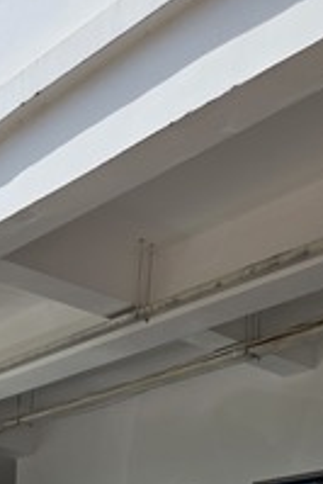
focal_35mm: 72
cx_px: -46
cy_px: 717
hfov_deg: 18.2
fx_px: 967
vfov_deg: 23.0
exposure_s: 1/2921
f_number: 1.8
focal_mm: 5.4
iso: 50
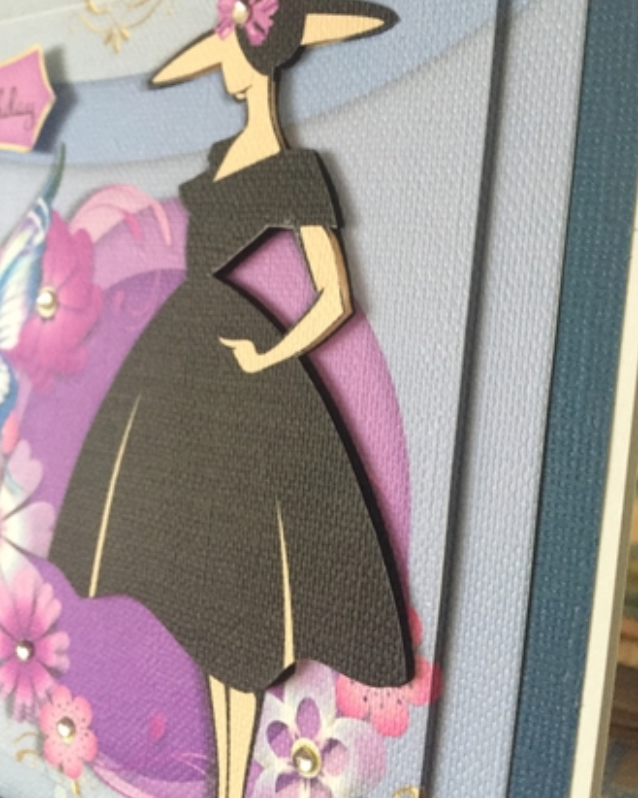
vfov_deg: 57.1
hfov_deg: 47.1
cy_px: 365
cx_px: 325
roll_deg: +2.1
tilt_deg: -13.7
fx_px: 731
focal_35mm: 31
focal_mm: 4.15
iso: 320
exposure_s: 1/17
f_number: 2.2
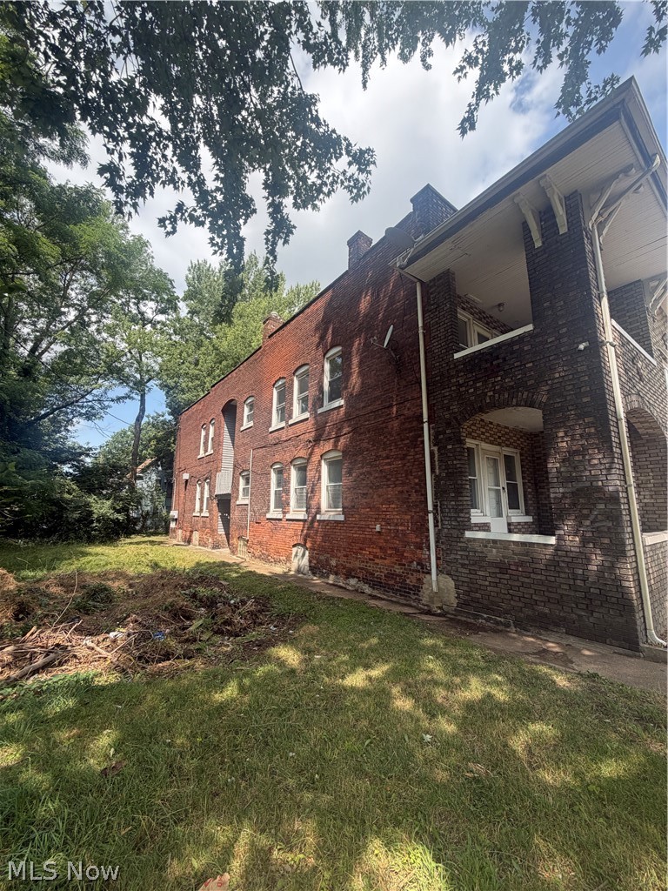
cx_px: 334
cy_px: 446
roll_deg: -0.4
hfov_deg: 85.7
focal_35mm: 14
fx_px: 360
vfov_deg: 102.1
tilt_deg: +11.4
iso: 40
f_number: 2.2
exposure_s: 1/651
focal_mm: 2.22
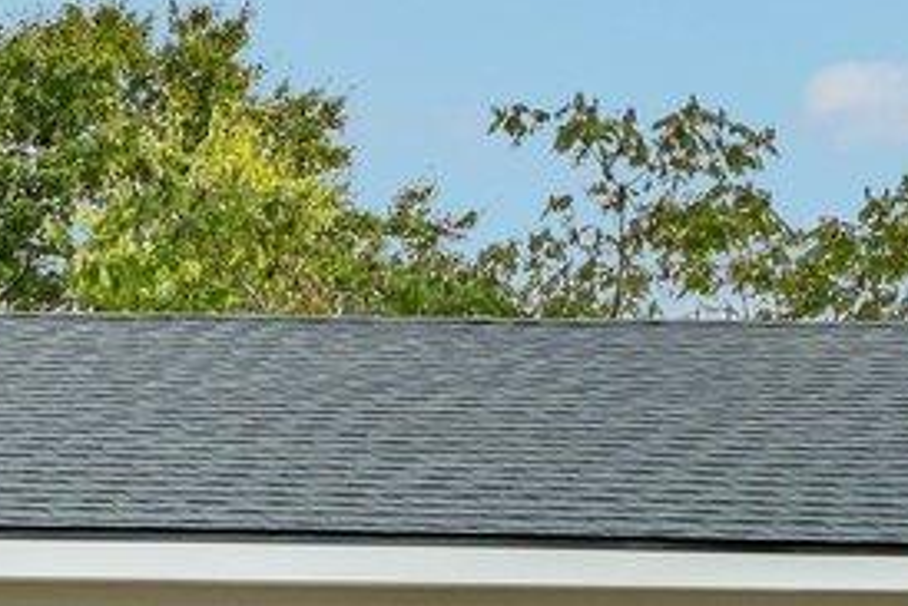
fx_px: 2920
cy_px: 1028
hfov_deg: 14.4
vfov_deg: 11.2
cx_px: -954
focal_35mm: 116
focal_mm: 15.5
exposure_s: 1/320
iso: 100
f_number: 8
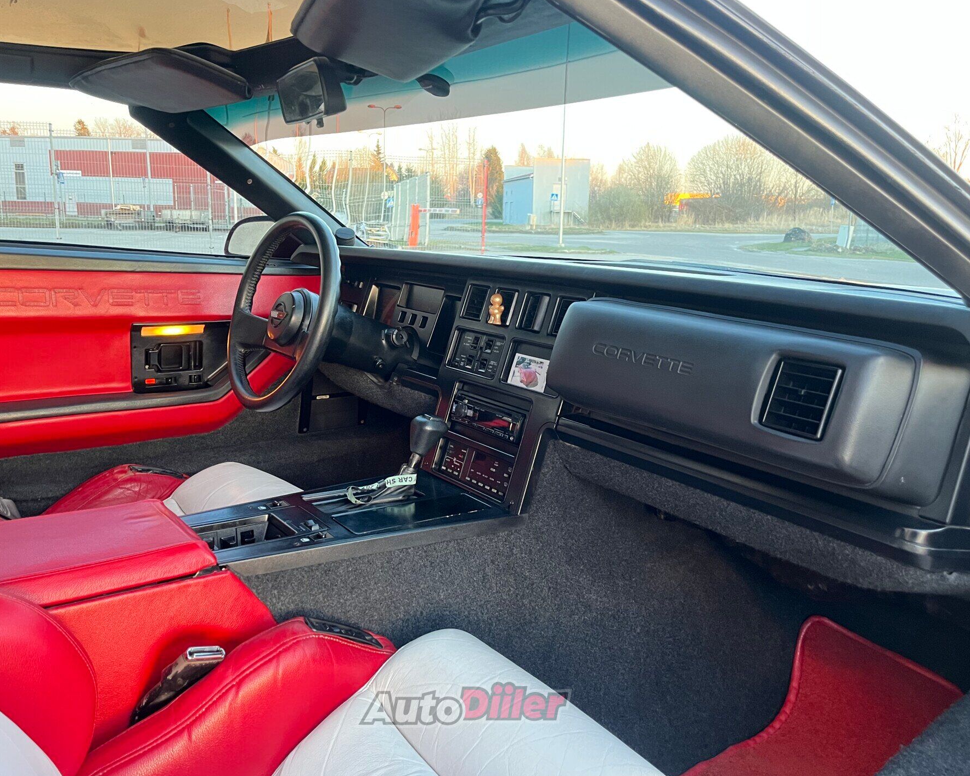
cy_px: 382
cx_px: 463
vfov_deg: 51.5
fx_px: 804
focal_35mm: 28
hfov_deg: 62.2
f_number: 1.6
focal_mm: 5.1
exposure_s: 1/56
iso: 500
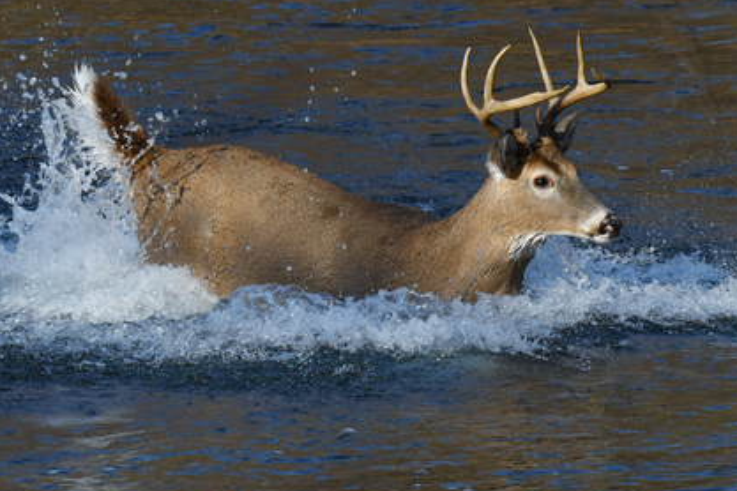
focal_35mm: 685
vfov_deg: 2.0
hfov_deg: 3.0
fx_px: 14022
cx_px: 435
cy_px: 211
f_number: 11
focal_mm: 340
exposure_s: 1/500
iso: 400
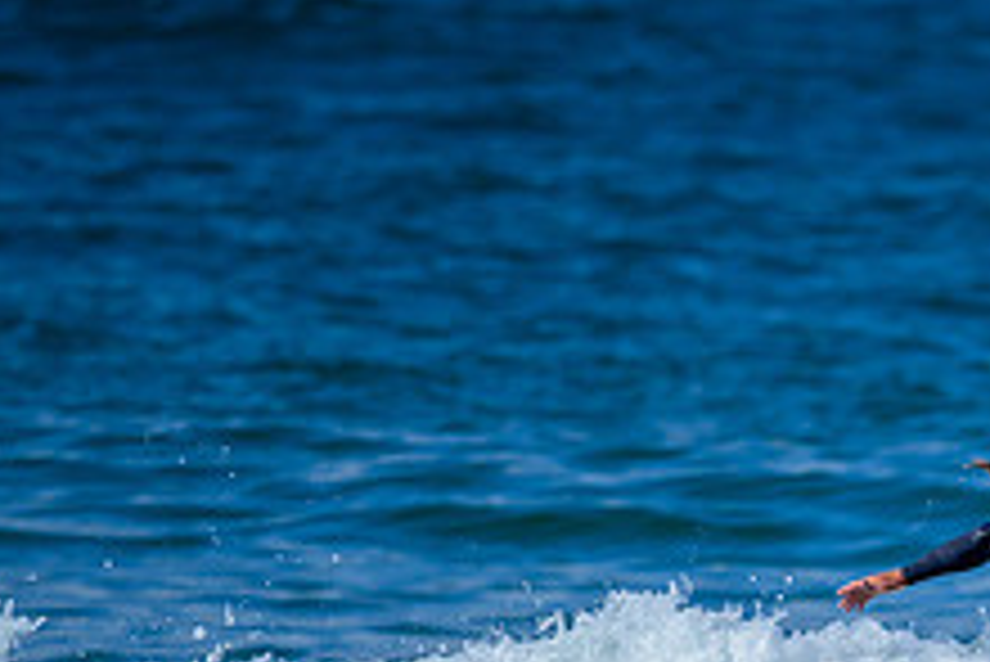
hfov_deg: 1.0
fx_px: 58116
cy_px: 831
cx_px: 1251
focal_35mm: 2112
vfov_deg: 0.7
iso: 250
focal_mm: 800
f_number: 6.3
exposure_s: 1/2500
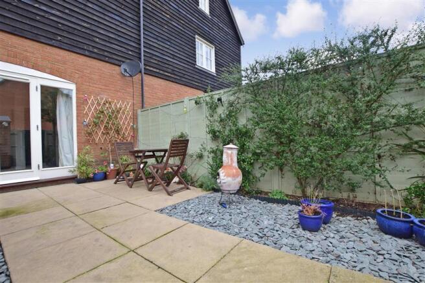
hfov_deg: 100.4
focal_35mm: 15
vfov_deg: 77.3
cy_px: 142
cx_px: 212
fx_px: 177
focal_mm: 10
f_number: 7.1
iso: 400
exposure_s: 1/160
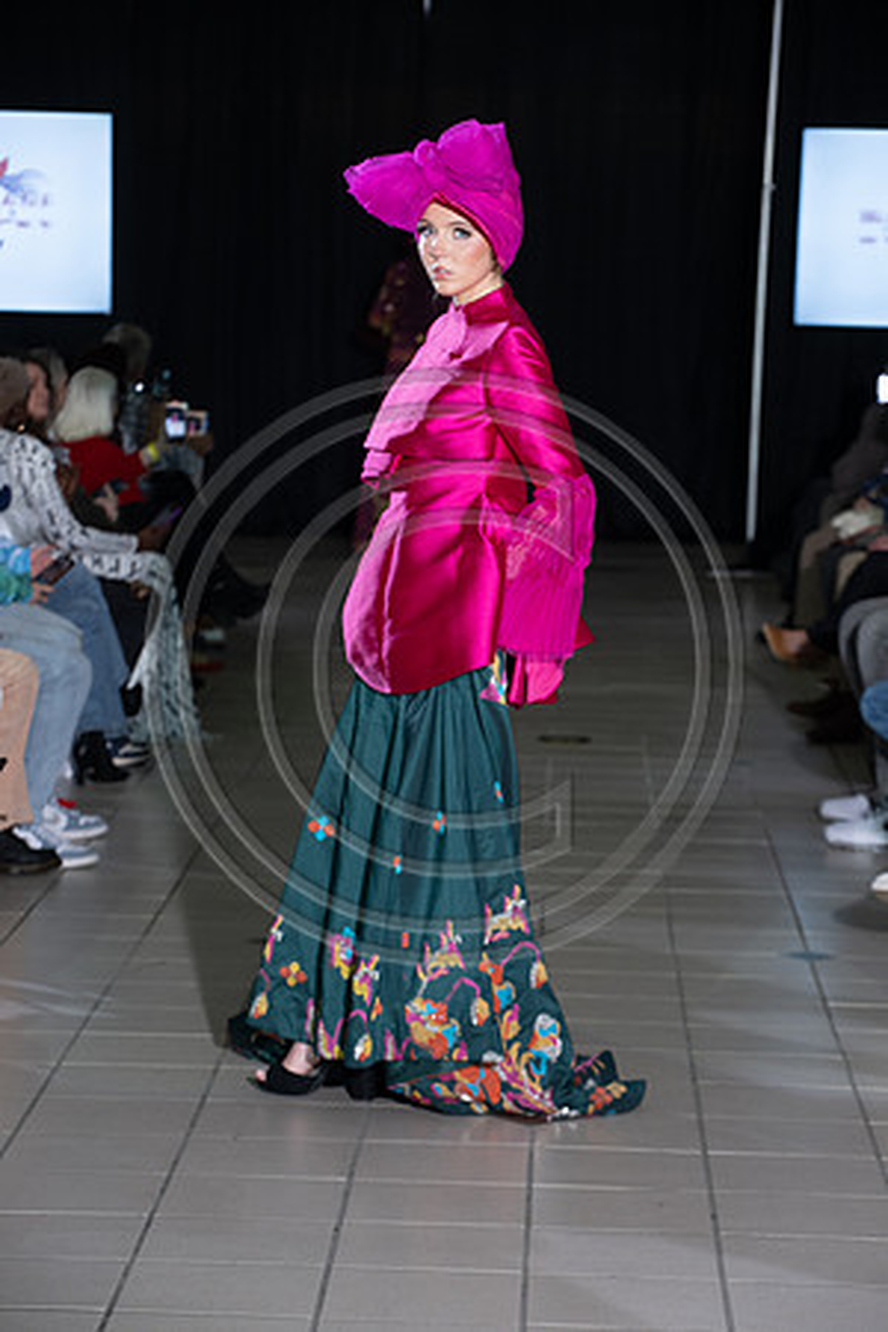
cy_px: 666
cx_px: 444
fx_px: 4070
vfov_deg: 18.6
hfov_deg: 12.5
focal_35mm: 110
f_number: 5.6
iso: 1250
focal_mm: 110
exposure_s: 1/160
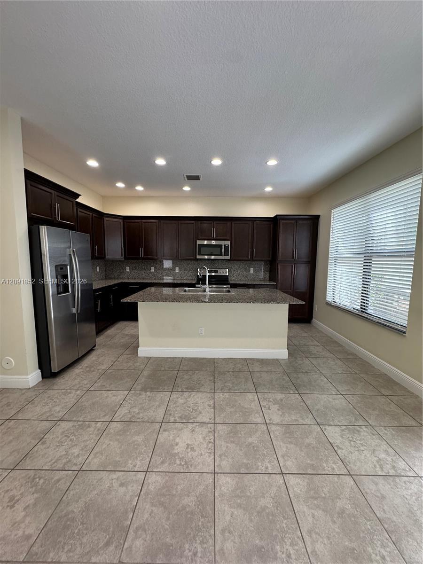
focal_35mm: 14
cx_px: 212
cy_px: 282
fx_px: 228
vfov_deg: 102.1
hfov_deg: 85.7
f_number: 2.2
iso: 250
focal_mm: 2.22
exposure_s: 1/120
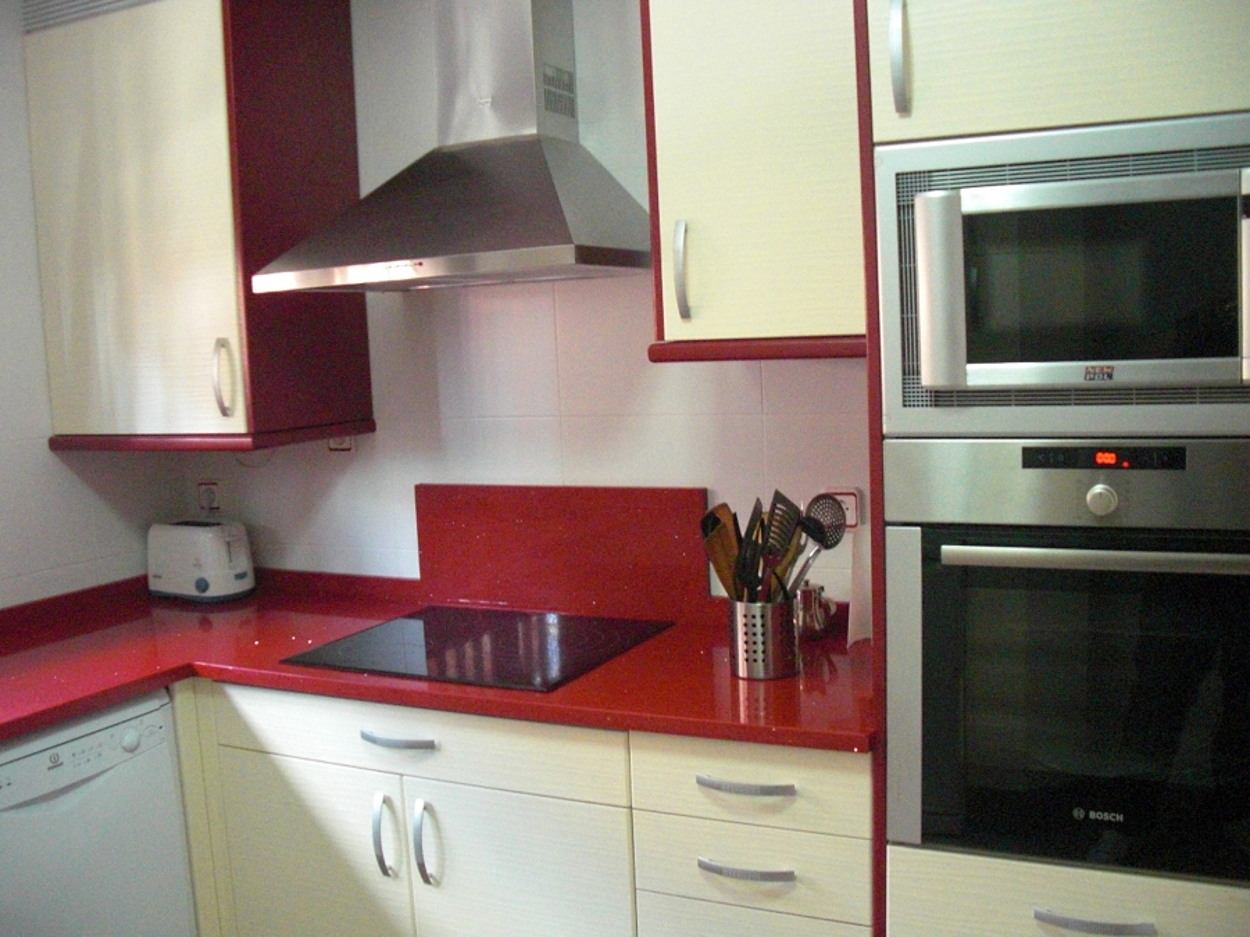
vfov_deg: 39.7
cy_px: 468
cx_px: 625
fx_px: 1300
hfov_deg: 51.4
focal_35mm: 36
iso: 800
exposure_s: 1/60
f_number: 2.8
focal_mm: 6.3
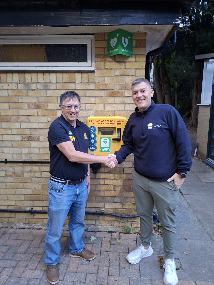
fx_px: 190
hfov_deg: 58.9
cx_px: 107
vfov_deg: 73.9
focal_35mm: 23
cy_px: 142
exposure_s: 1/25
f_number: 1.8
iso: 400
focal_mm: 5.54
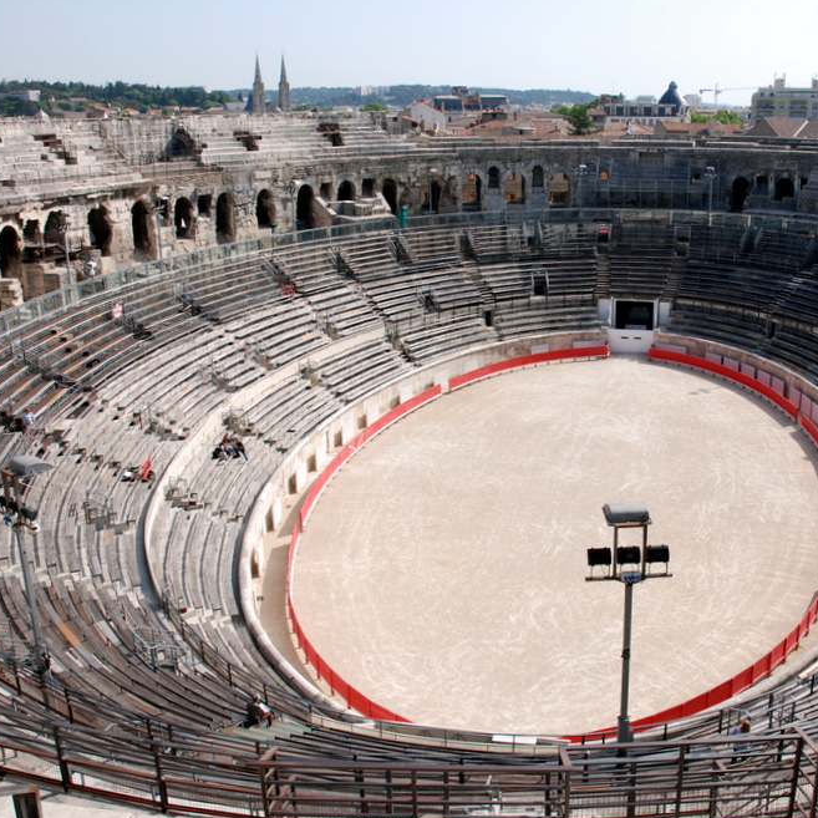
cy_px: 412
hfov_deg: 46.8
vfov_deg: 47.2
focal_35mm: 35
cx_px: 507
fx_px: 936
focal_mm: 18
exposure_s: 1/250
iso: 100
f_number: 8
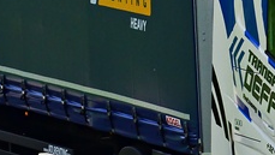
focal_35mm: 741
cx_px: 196
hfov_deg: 2.9
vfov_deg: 1.6
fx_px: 5404
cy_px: 50
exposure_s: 1/1000
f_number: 10
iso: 640
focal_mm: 135
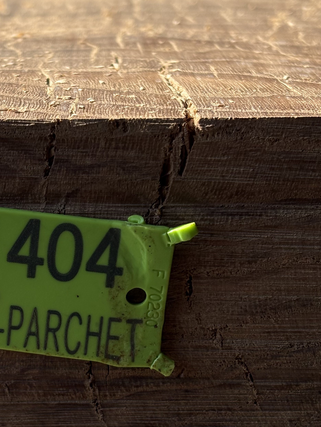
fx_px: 1039
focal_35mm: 84
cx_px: 73
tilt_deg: -17.8
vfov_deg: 23.2
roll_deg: +2.8
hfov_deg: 17.5
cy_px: 274
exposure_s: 1/1709
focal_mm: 5.96
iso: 32
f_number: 1.6
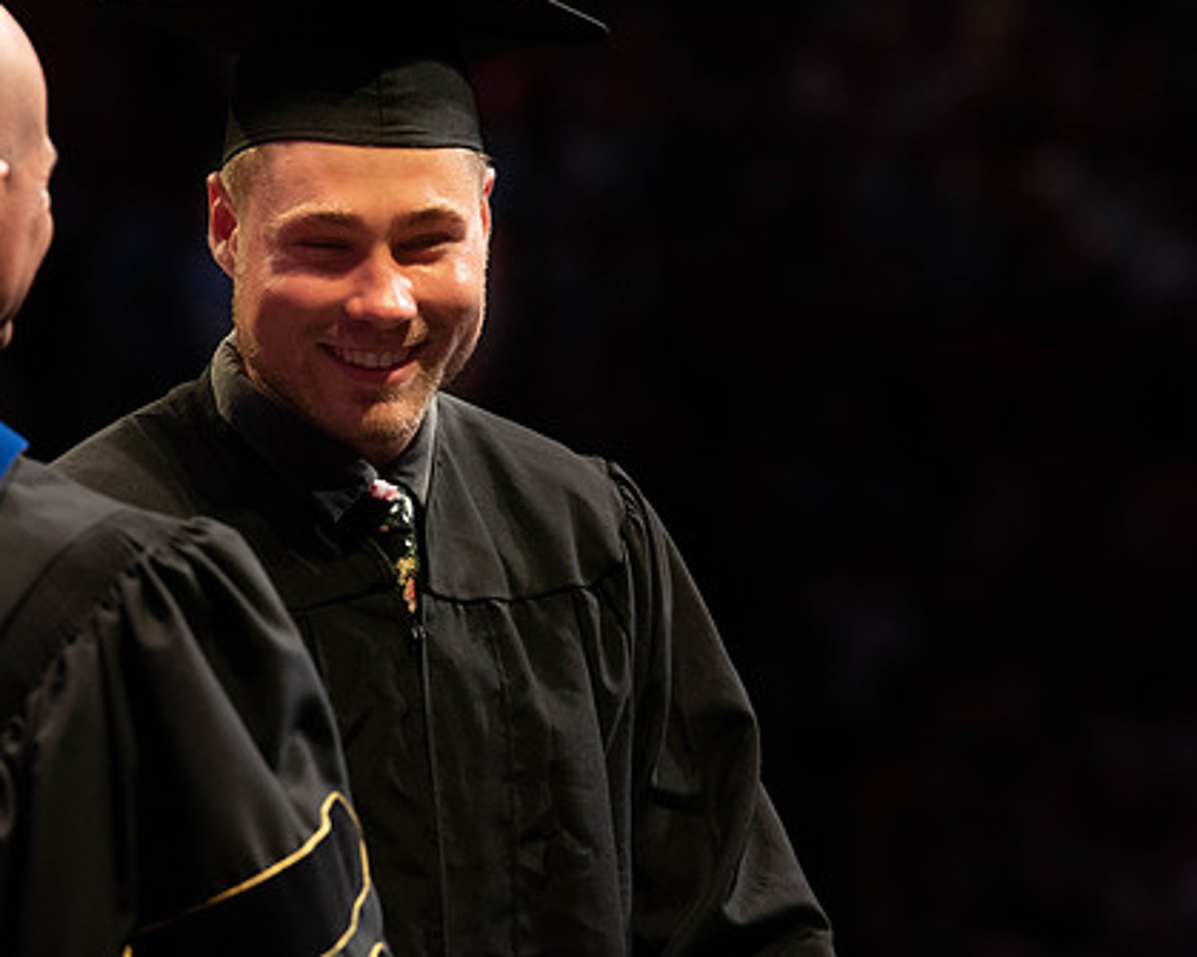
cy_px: 379
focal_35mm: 306
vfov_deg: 5.1
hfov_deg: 6.3
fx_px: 10838
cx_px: 553
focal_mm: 200
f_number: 4.5
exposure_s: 1/320
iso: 1600
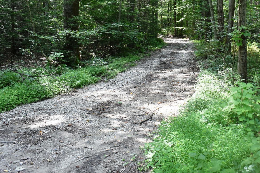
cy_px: 34
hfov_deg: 41.4
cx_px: 174
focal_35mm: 47
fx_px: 339
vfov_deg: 28.0
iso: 400
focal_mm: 18
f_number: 5
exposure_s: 1/100
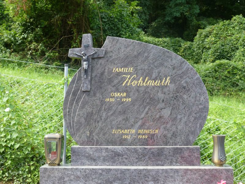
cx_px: 122
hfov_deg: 37.5
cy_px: 92
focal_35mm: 51
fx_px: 361
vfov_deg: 28.6
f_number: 4.4
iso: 160
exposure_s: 1/250
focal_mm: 9
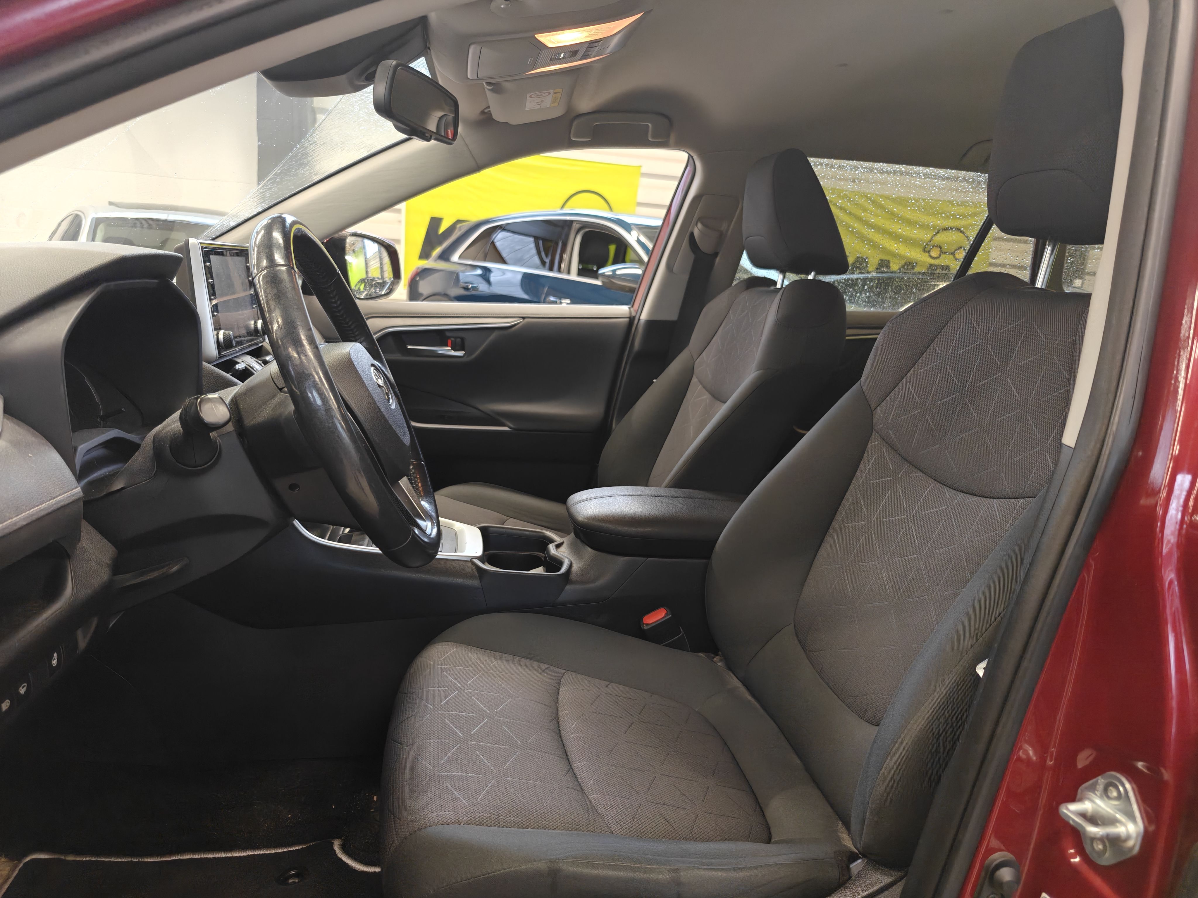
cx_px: 599
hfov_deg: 73.9
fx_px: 796
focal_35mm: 23
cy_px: 449
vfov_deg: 58.9
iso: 400
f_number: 1.6
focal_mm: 6.06
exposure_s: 1/100
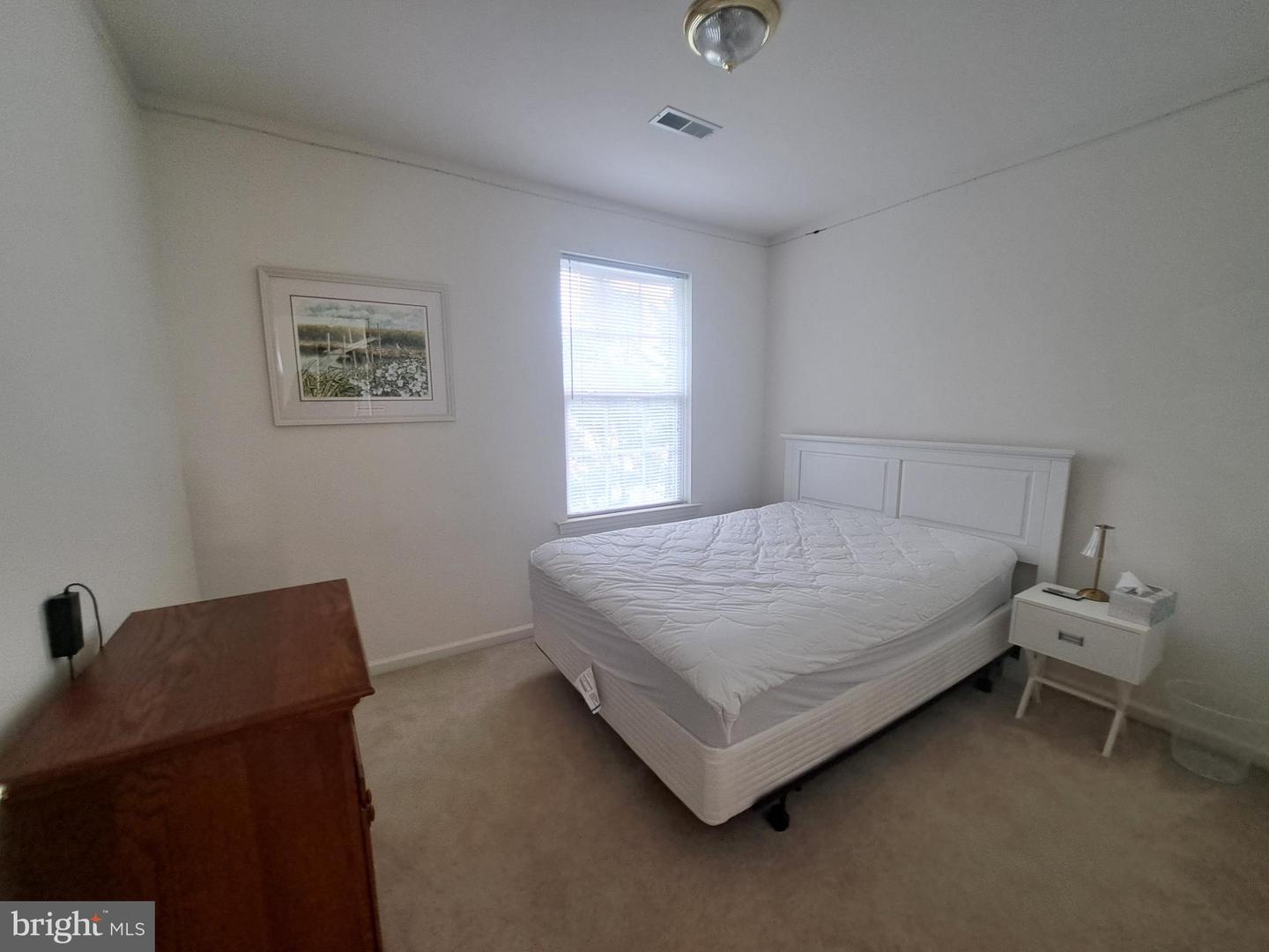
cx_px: 634
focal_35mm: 13
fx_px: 477
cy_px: 476
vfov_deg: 89.9
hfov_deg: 106.2
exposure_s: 1/50
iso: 80
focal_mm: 1.74
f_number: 2.2
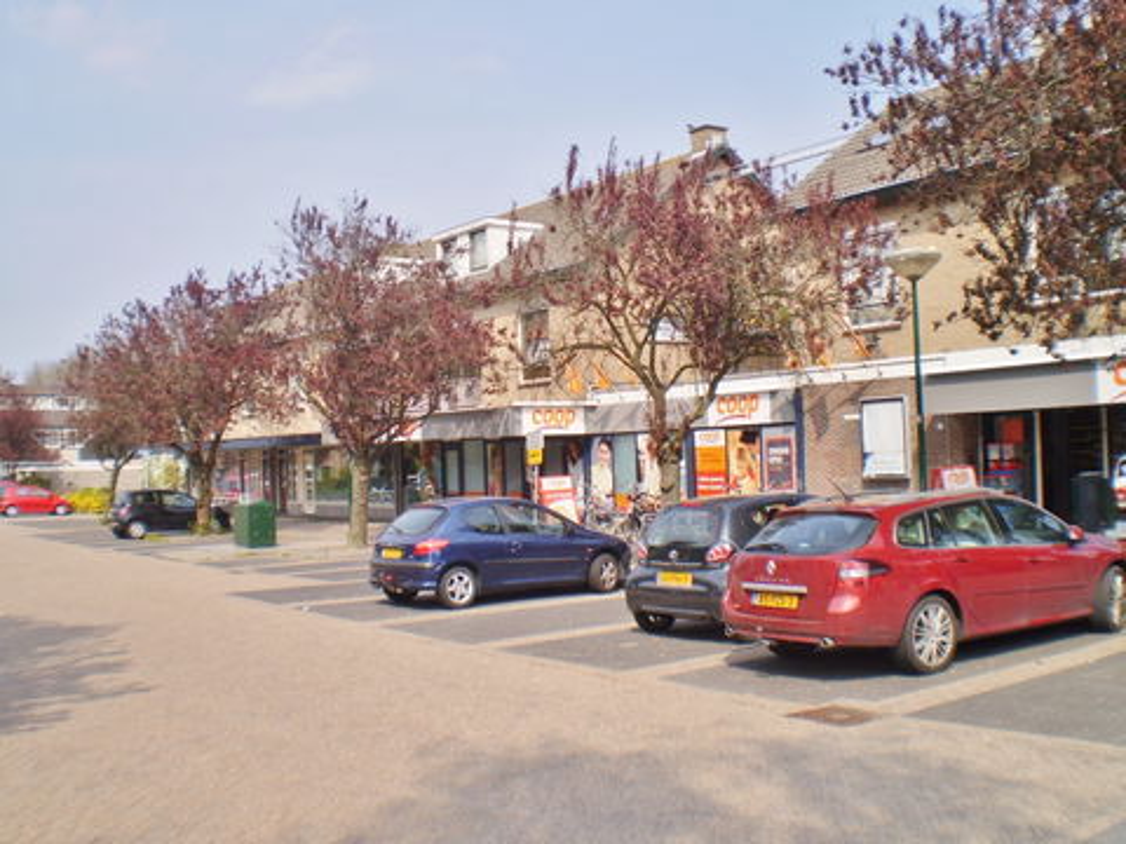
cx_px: 563
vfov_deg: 39.7
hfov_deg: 51.4
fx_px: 1171
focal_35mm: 36
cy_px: 422
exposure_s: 1/640
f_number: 4.6
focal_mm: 6.3
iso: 64
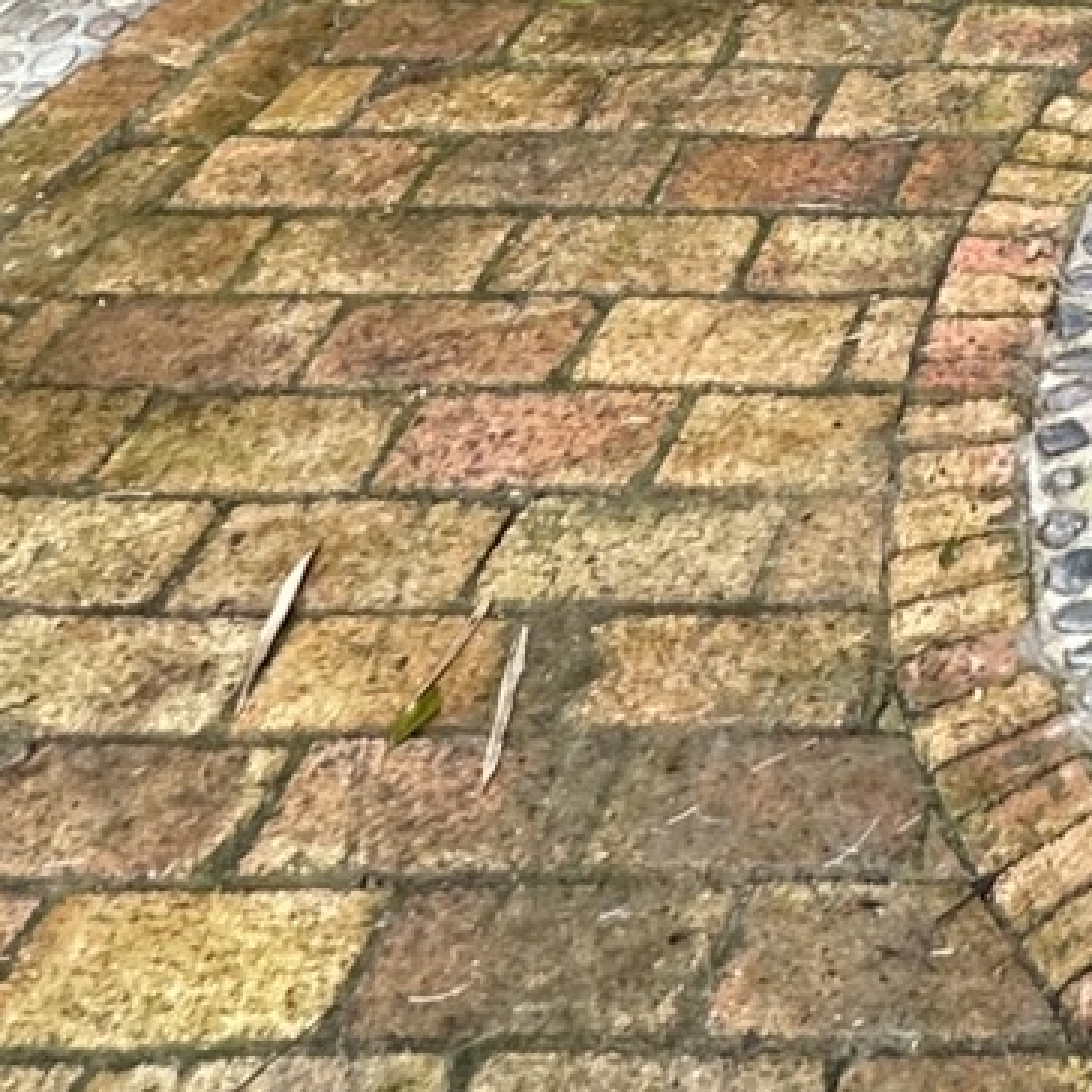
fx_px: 2427
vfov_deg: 16.4
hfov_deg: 21.3
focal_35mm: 68
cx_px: 1641
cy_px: -1299
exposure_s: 1/99
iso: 125
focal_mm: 2.22
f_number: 2.2
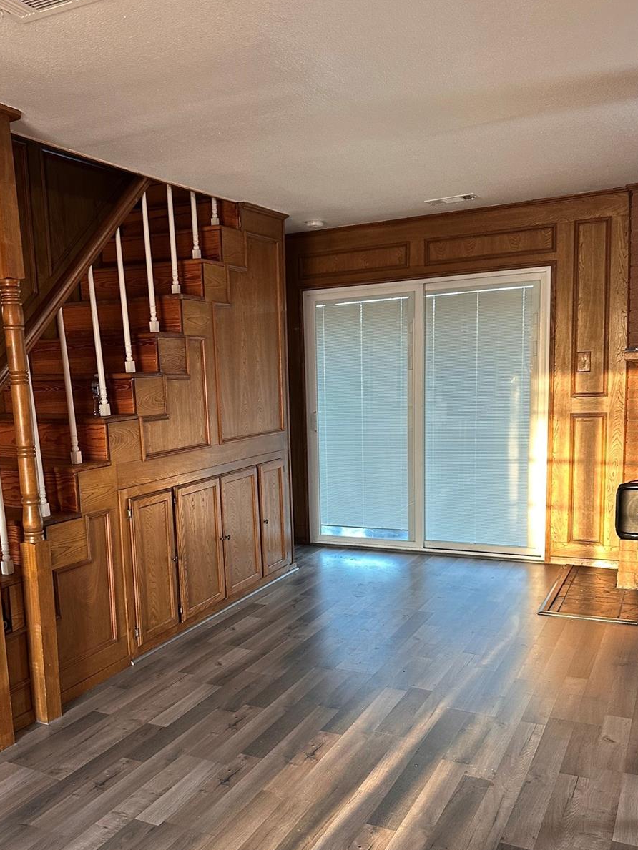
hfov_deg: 45.2
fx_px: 762
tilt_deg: -9.1
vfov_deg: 57.9
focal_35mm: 31
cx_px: 258
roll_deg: +1.3
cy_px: 506
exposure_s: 1/60
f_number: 1.78
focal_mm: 6.86
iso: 250
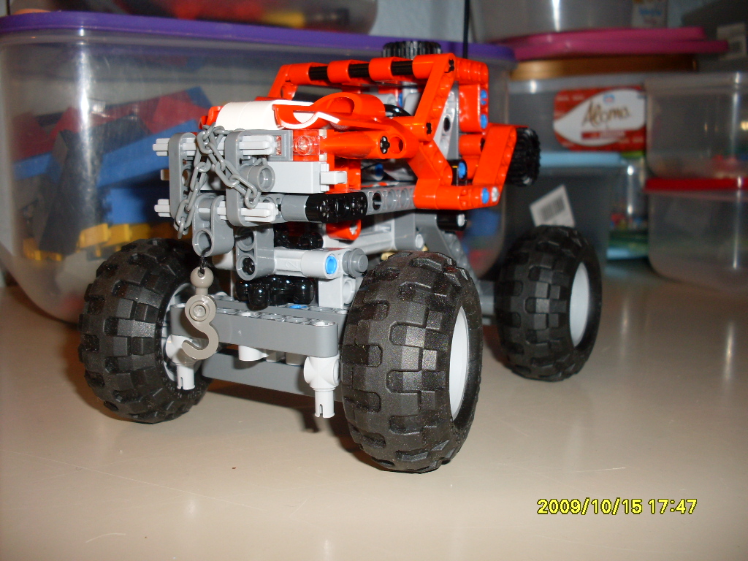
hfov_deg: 49.0
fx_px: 821
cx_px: 374
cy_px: 280
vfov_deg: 37.7
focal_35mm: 38
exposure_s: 1/45
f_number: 2.8
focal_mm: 6.3
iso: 100
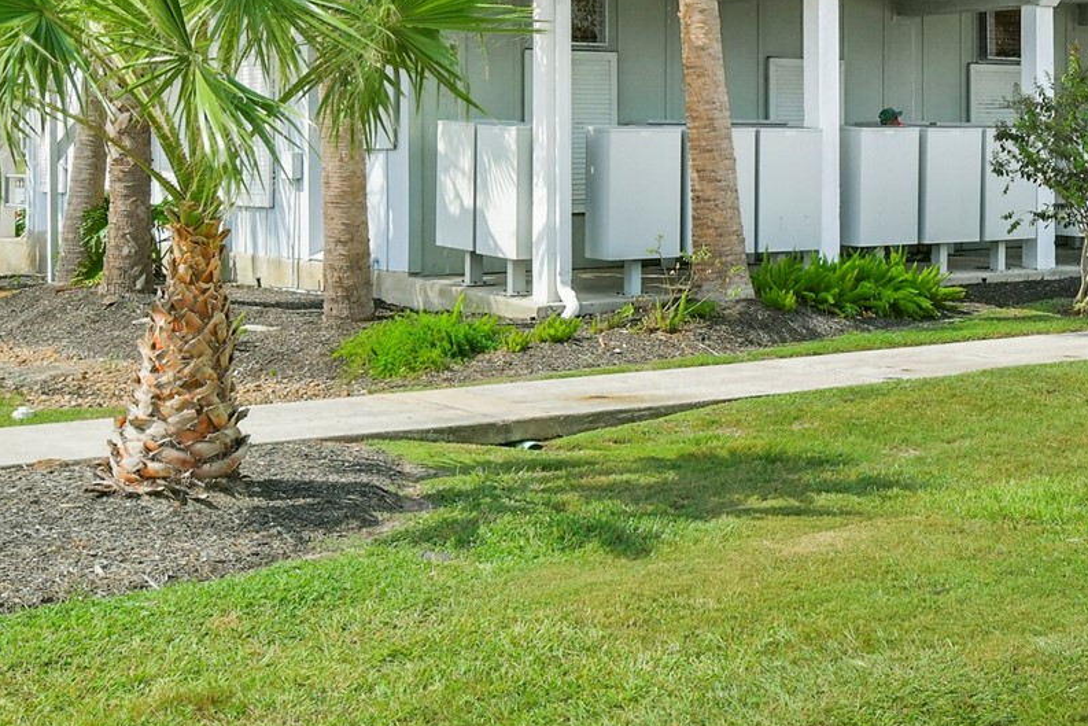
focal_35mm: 63
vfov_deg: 21.2
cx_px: 918
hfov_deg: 30.8
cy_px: 88
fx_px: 1904
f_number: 10
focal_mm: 23
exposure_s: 1/1000
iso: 200
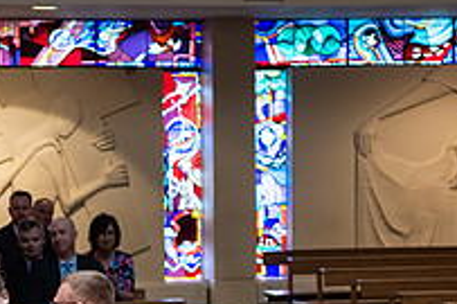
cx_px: 101
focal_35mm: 166
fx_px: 2106
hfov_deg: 12.3
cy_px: 373
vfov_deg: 8.2
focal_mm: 58
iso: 1000
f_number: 3.5
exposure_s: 1/160
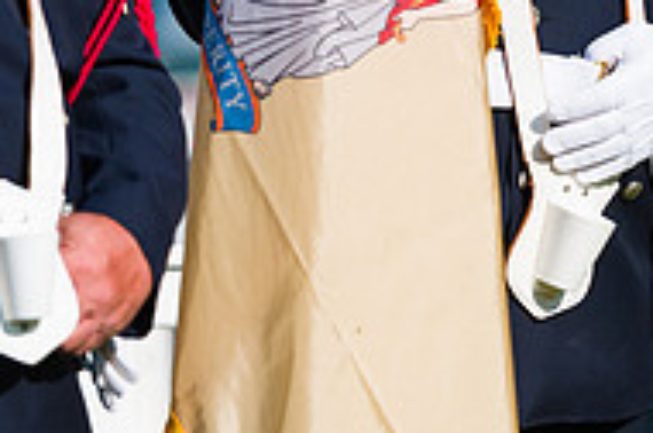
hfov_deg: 3.4
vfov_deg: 2.2
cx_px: 495
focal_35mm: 612
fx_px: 11082
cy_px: -227
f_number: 3.2
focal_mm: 200
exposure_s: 1/4000
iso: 200
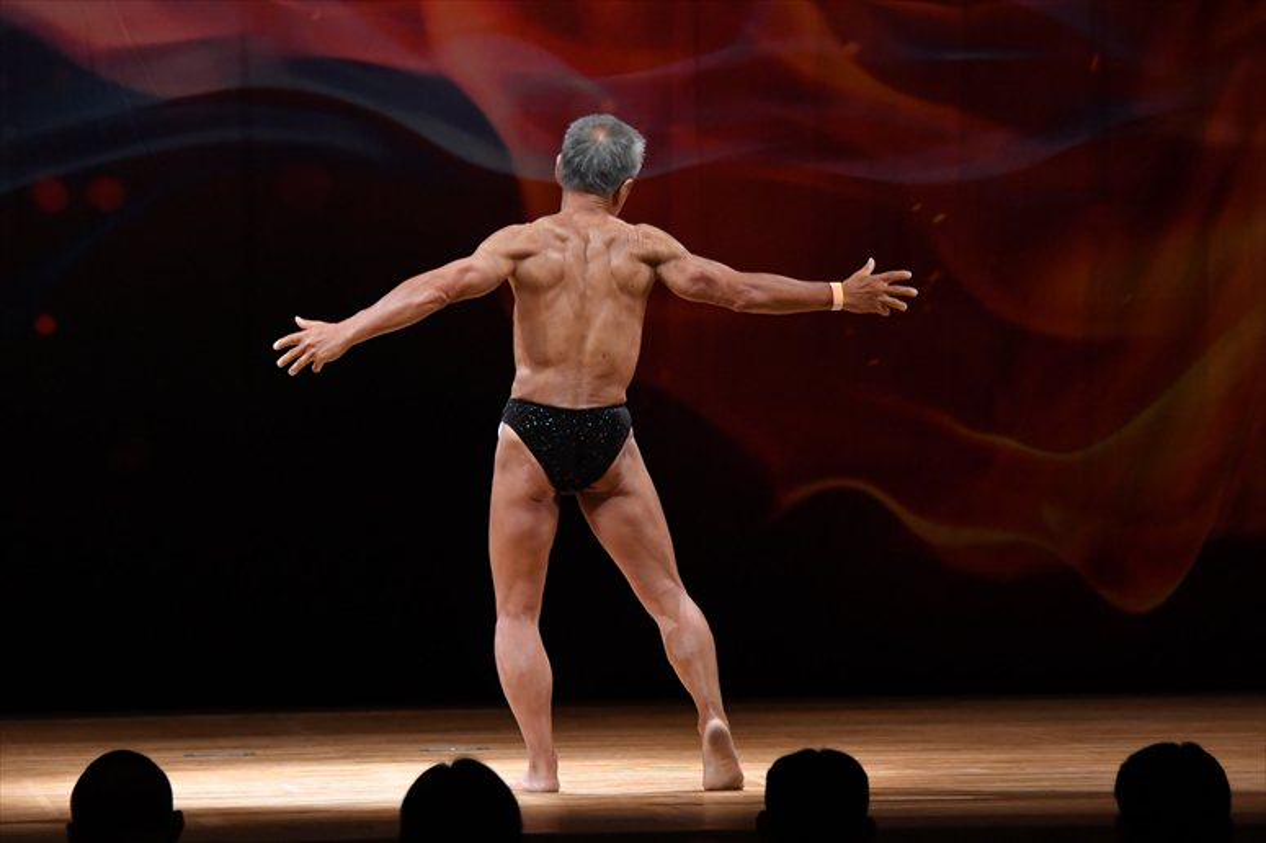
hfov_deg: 8.6
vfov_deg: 5.7
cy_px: 422
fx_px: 8436
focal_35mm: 240
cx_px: 633
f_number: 5.6
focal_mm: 160
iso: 4000
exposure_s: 1/400
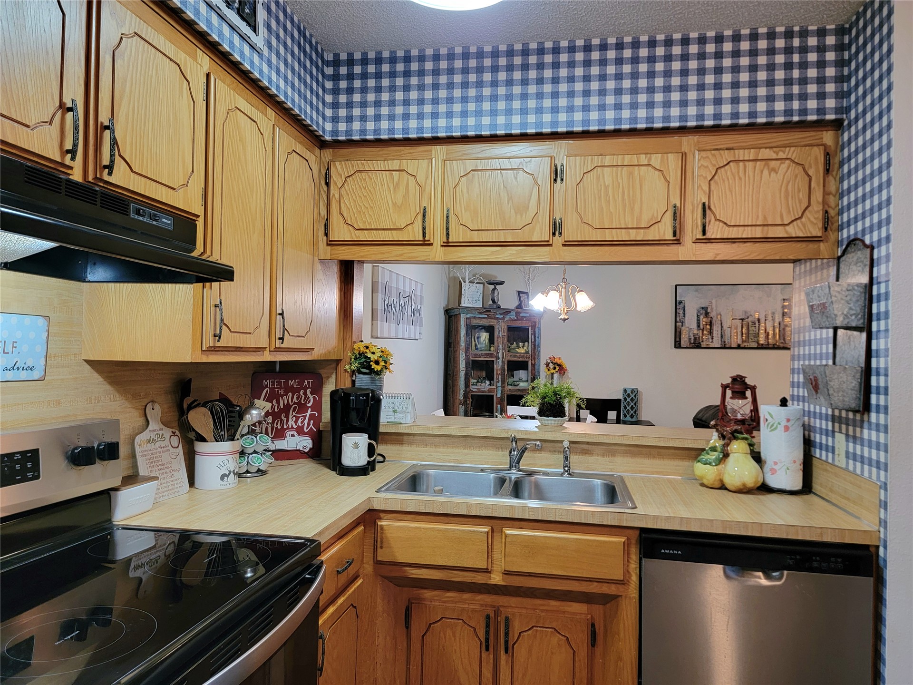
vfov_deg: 56.8
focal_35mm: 24
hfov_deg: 71.6
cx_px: 456
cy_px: 342
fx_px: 633
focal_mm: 6.7
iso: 250
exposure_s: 1/40
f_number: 1.8
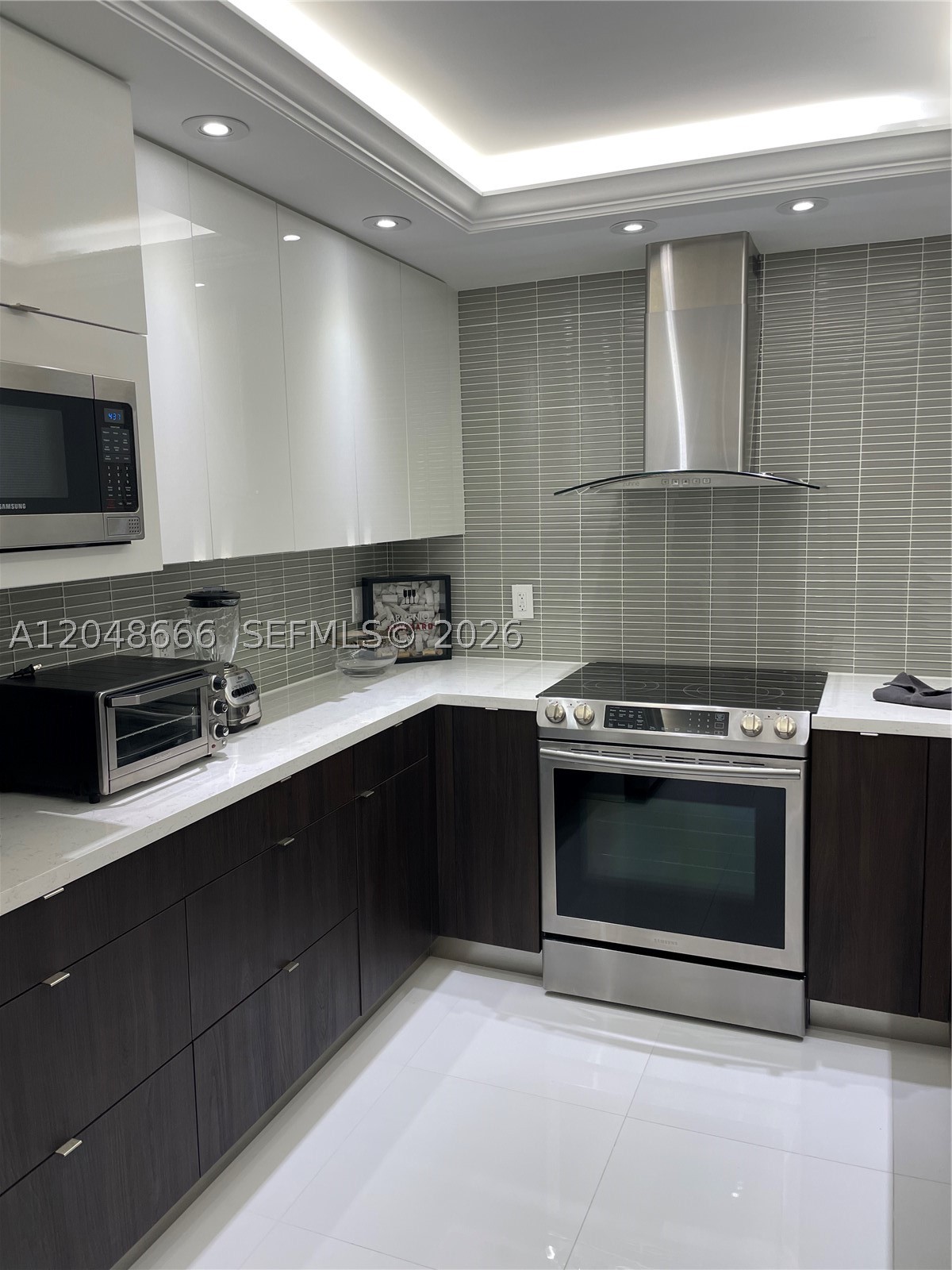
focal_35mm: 26
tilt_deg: -7.0
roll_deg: +0.6
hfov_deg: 53.1
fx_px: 953
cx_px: 476
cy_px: 635
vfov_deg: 67.3
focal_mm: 4.2
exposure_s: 1/120
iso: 64
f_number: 1.6
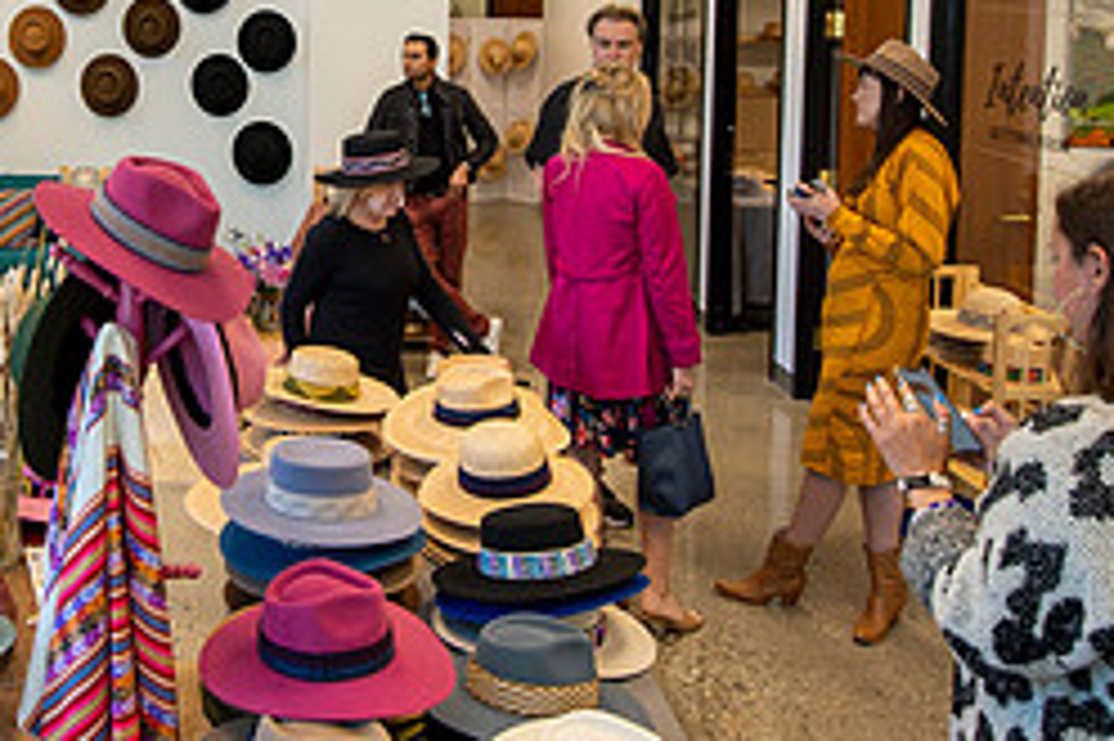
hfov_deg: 45.0
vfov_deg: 31.2
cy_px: 83
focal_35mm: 41
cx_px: 214
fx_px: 1268
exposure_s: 1/160
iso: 1250
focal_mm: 16
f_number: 4
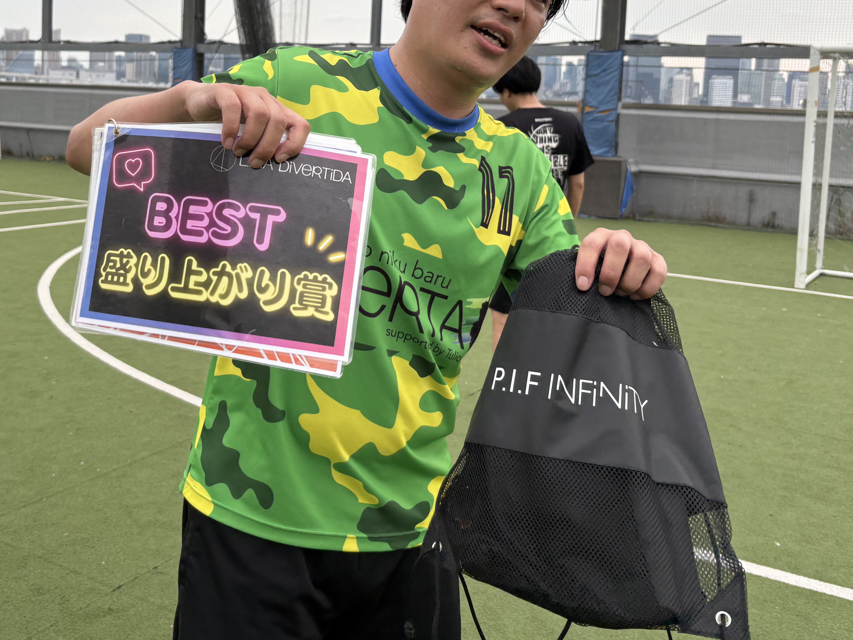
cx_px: 292
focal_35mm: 40
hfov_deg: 46.2
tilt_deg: -3.4
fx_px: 986
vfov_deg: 35.3
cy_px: 179
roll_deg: -2.3
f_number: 1.6
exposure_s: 1/241
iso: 40
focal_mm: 5.96
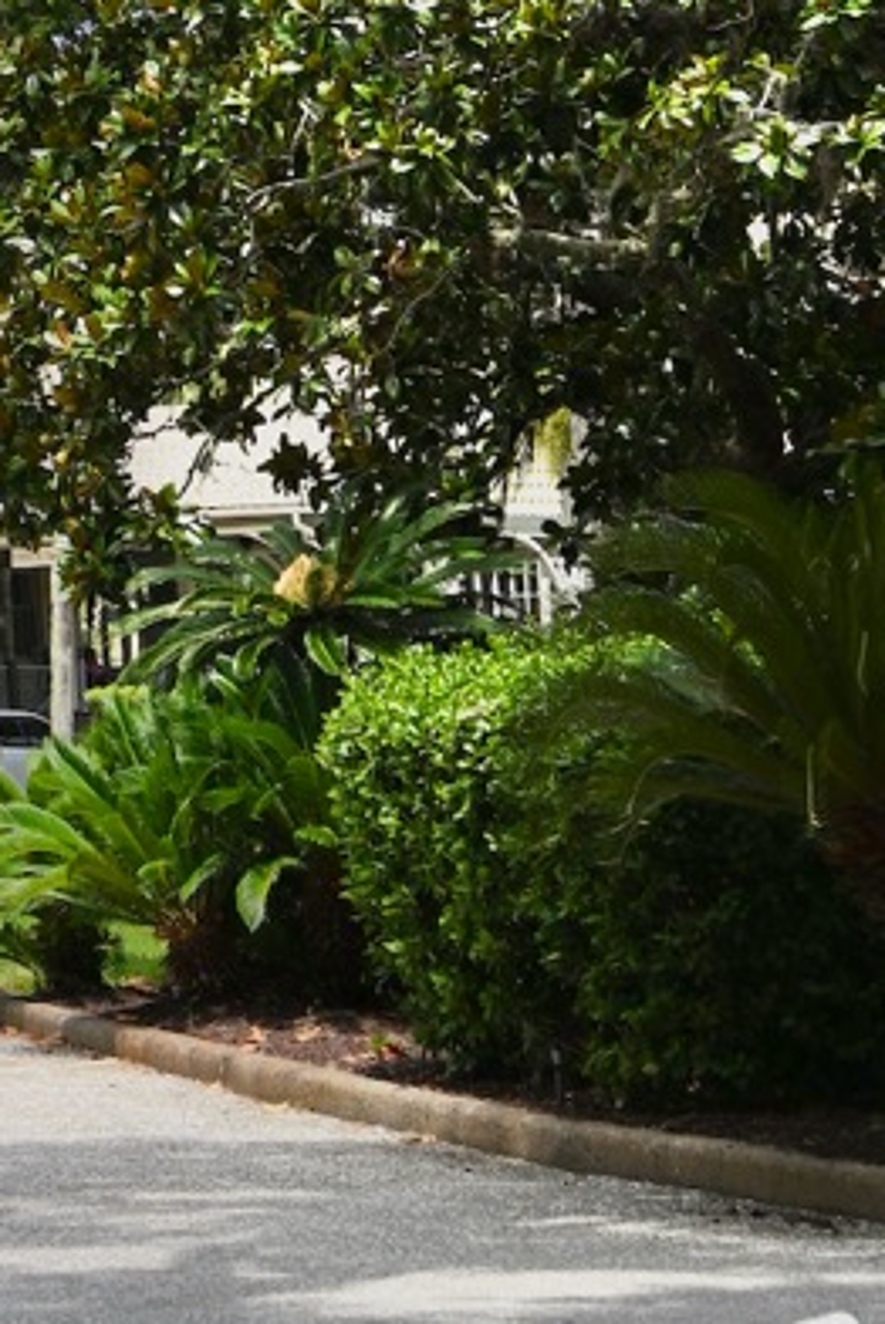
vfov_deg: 12.0
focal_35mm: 156
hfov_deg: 8.5
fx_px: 5742
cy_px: -1111
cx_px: -736
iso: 100
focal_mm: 34
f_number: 5.6
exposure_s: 1/125
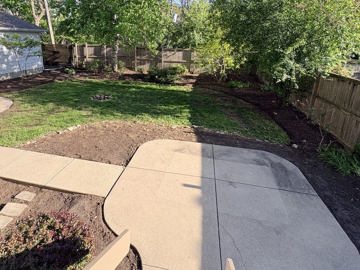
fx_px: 208
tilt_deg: -14.3
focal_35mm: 20
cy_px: 90
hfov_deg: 81.5
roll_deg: -0.9
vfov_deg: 64.3
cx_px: 161
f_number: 2.2
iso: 40
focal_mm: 2.22
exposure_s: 1/290
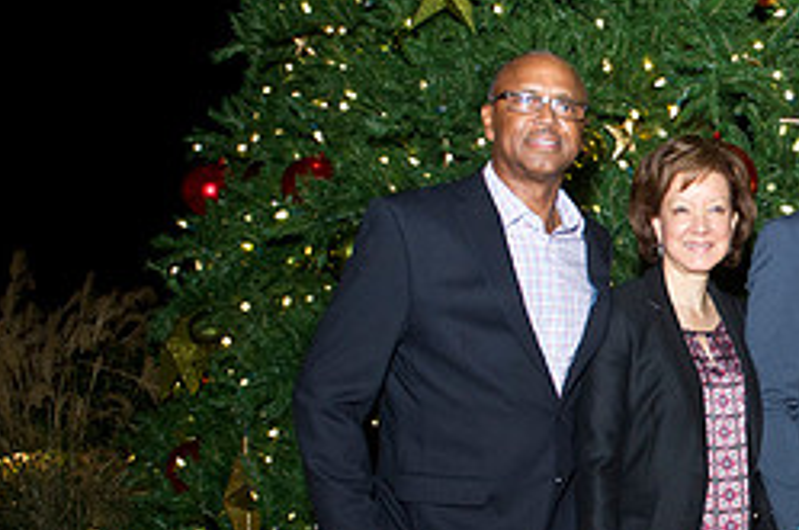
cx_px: 915
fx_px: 1240
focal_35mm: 56
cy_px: 376
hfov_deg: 31.1
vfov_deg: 23.9
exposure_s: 1/100
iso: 3200
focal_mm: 24
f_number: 4
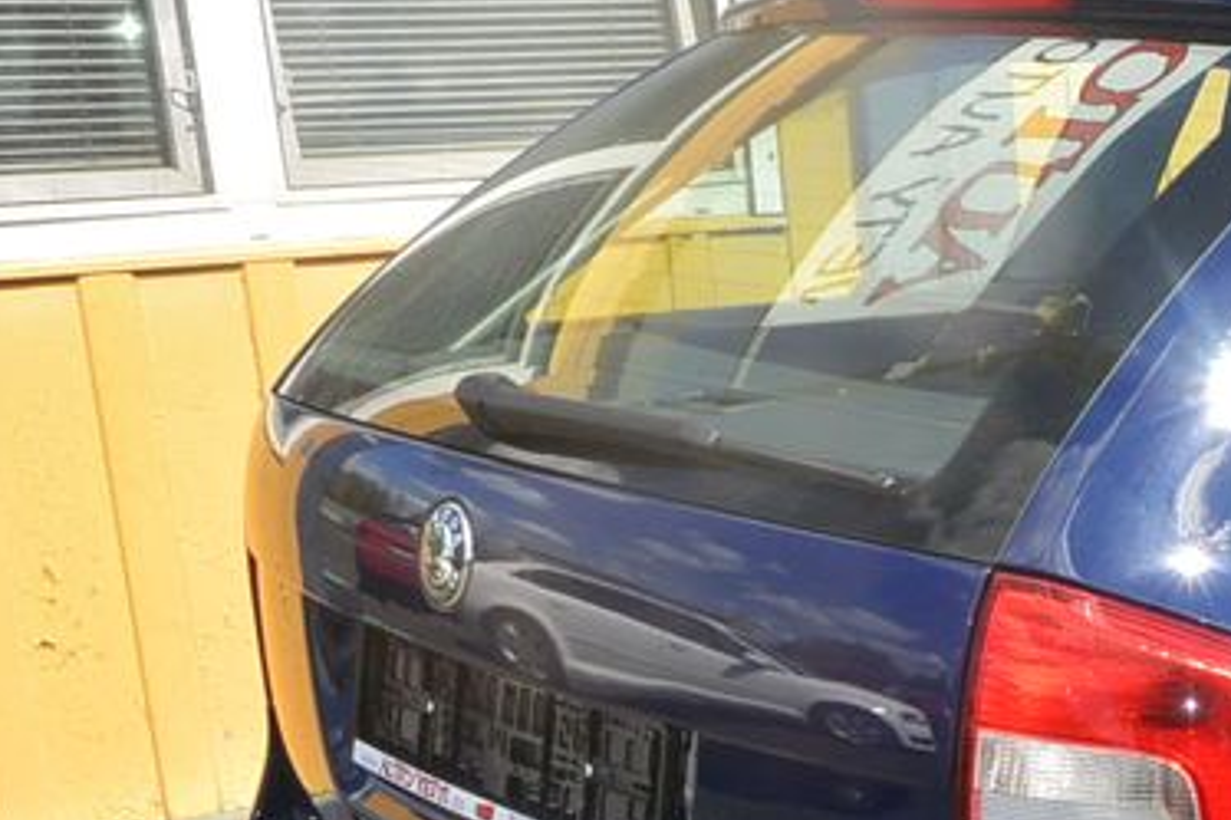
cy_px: 802
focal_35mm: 74
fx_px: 2529
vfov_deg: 18.0
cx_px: 1619
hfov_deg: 23.9
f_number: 9
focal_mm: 10
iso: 160
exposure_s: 1/250
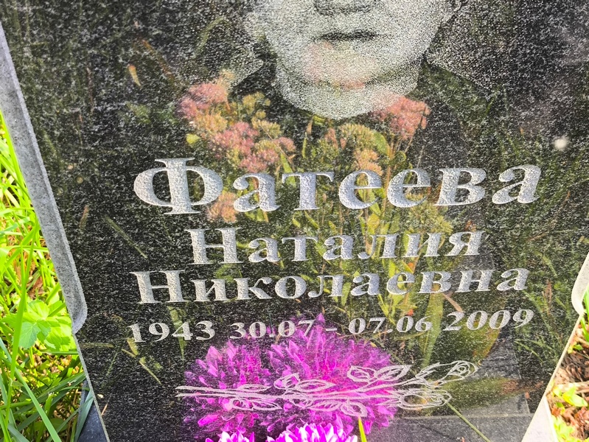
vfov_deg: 29.1
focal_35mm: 50
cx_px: 294
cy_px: 221
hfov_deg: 38.2
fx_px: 851
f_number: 1.7
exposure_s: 1/203
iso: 50
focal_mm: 4.71
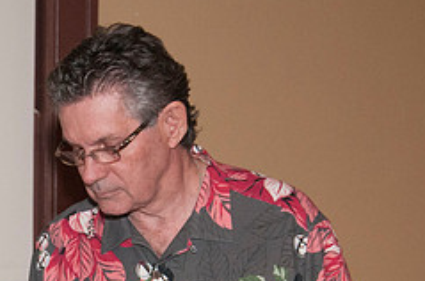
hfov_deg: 11.6
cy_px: 307
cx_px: -43
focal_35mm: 175
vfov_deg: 7.8
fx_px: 2061
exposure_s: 1/80
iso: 800
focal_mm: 48
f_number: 5.6
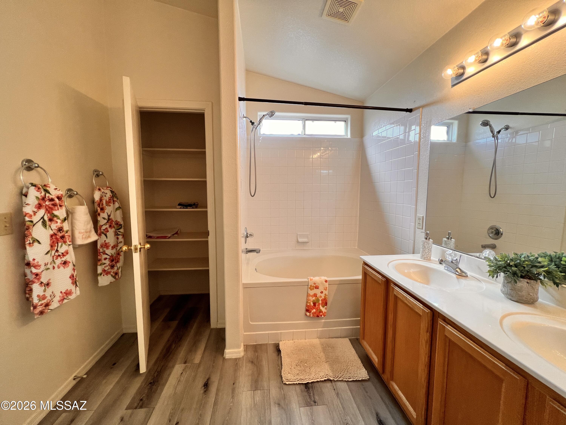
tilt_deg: -5.3
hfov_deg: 106.2
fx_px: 213
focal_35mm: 13
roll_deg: -0.3
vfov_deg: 89.9
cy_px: 212
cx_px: 283
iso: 80
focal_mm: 1.57
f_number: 1.8
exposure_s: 1/120
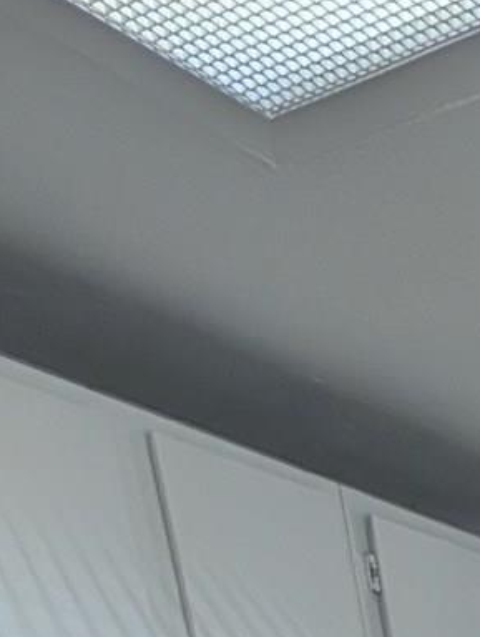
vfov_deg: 13.7
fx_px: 1328
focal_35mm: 72
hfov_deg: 14.7
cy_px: 1664
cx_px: 1091
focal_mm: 2.02
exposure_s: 1/120
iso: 82
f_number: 1.7
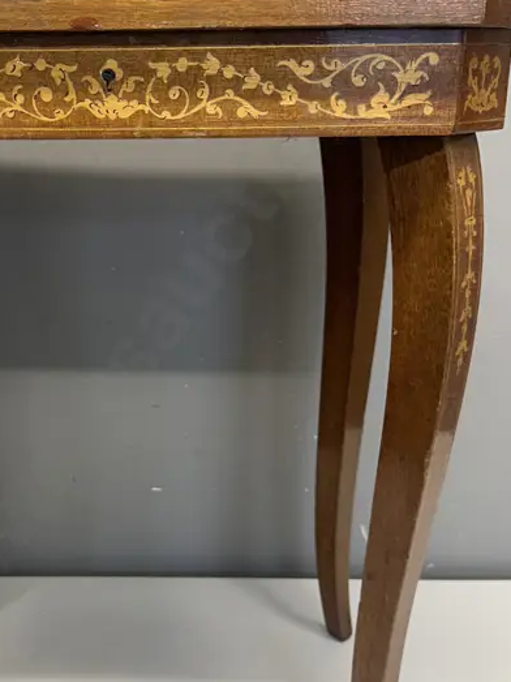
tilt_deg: -17.6
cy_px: 376
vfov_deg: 40.4
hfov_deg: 30.3
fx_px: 925
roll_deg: +0.6
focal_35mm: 47
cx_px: 123
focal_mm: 6.86
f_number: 1.78
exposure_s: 1/100
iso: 125
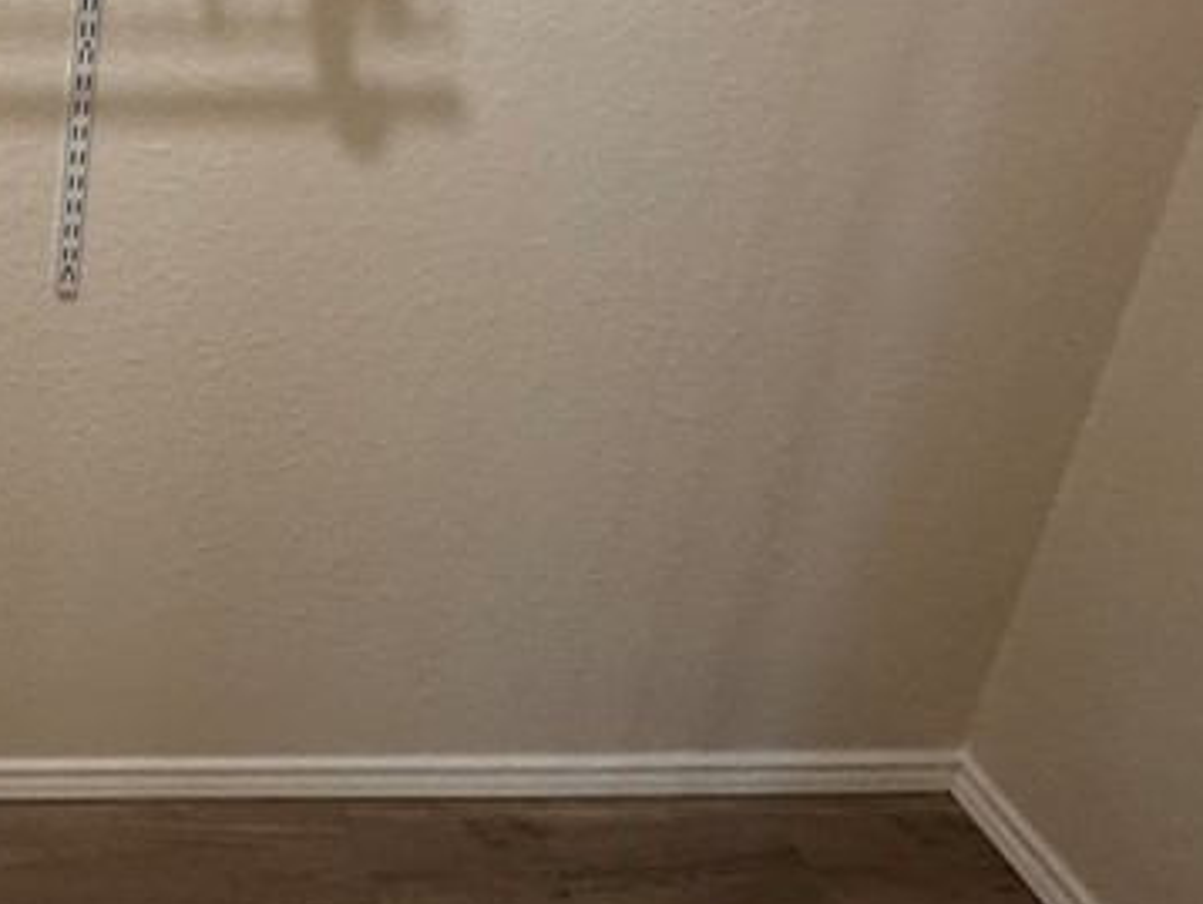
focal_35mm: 40
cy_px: -97
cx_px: -151
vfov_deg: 31.7
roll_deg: -1.2
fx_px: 1391
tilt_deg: -20.0
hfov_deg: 38.0
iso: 250
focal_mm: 2.22
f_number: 2.2
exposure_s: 1/60
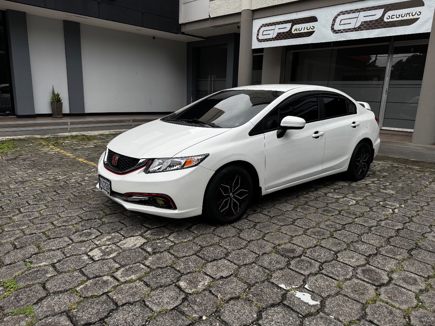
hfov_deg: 71.6
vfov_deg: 56.8
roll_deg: -0.4
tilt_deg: -12.6
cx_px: 218
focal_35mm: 24
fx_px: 302
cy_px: 163
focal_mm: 6.76
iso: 80
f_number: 1.78
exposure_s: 1/1767
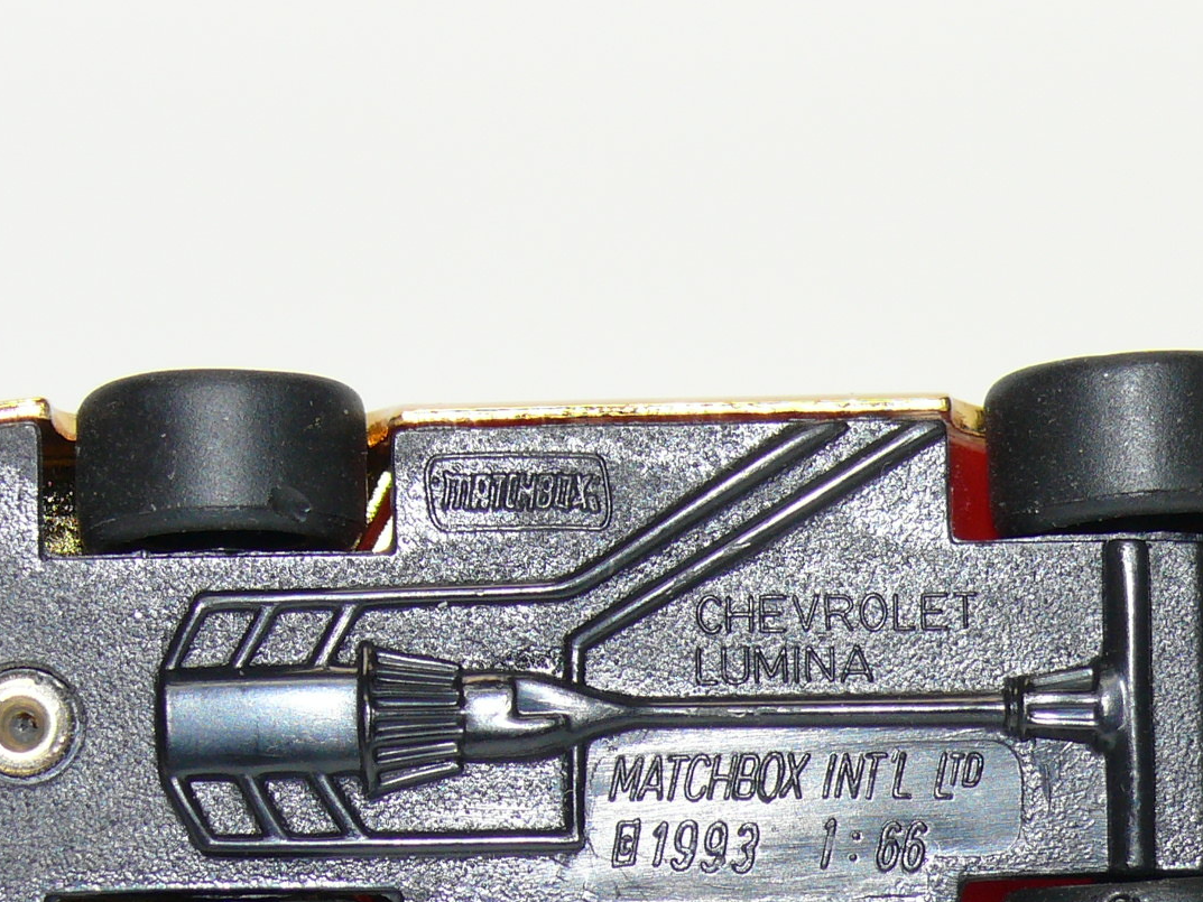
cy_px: 653
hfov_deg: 11.8
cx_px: 758
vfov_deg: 8.9
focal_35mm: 167
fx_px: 5804
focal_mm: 14.1
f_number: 4
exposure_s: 1/30
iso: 100
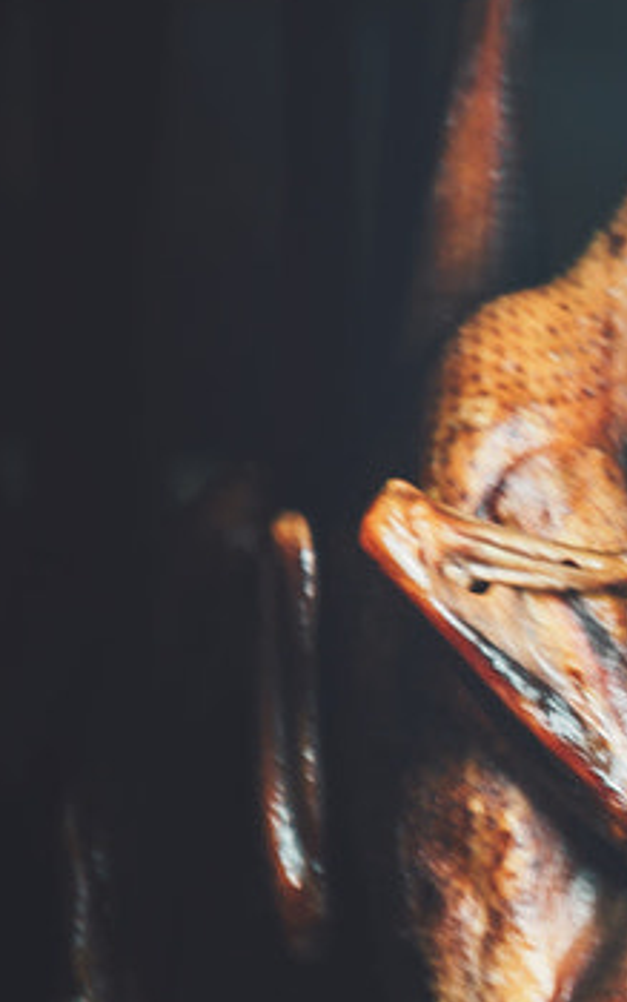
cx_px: 1390
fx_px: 8906
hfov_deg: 4.0
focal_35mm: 326
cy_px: 1308
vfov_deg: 6.4
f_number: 2.8
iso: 200
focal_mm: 70
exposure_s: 1/100
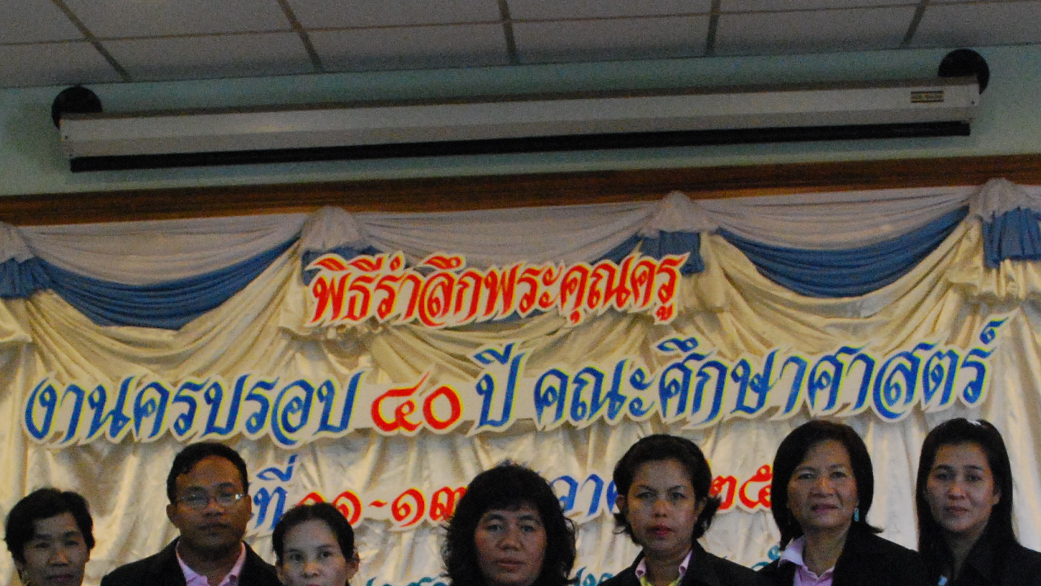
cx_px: 552
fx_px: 2457
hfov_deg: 23.9
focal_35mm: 89
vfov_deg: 13.3
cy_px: 680
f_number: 5.6
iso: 1600
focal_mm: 24
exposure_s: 1/25
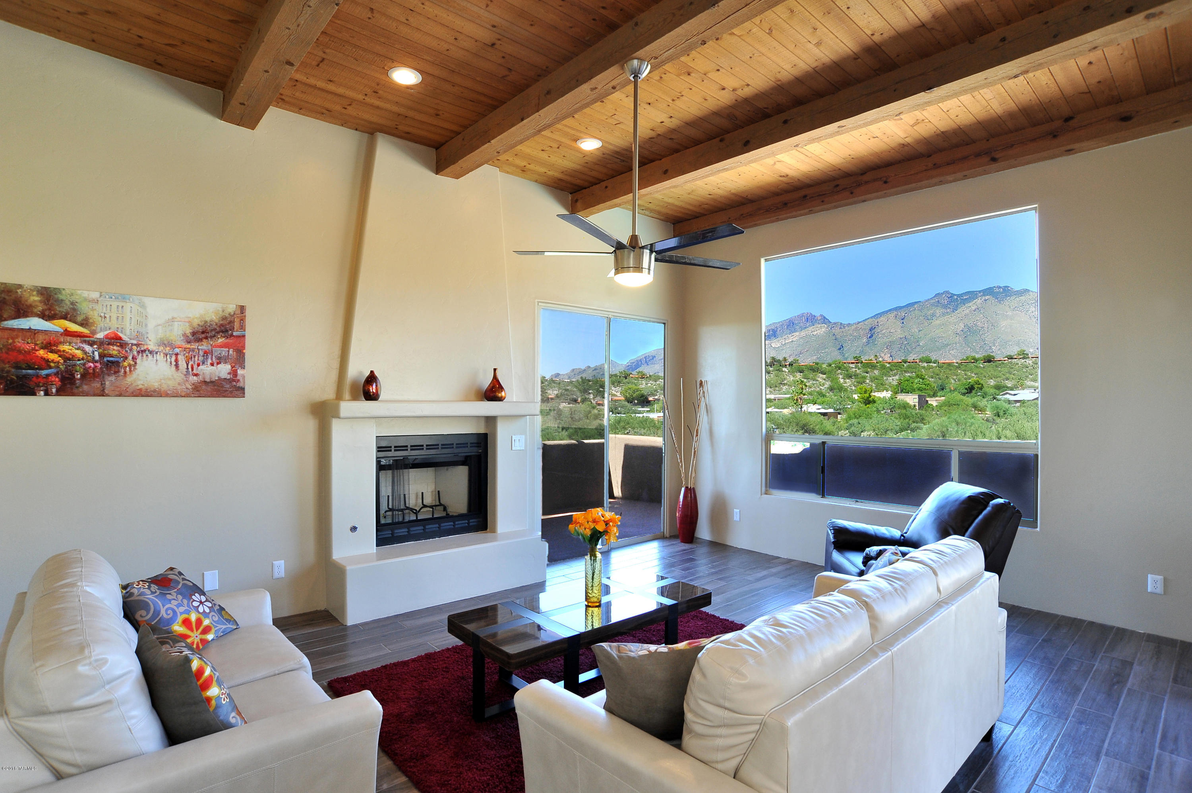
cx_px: 596
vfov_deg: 67.3
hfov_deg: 90.0
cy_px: 396
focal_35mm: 18
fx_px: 596
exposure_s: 1/30
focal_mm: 18
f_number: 10
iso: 1000
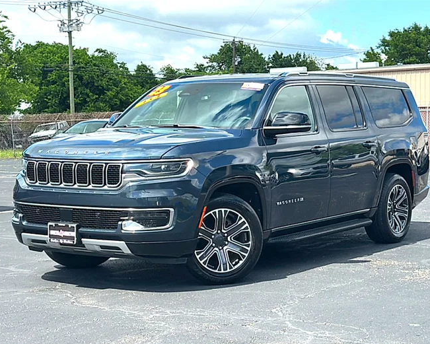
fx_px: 815
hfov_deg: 29.6
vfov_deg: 23.9
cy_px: 173
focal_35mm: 64
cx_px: 222
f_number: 1.78
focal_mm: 6.86
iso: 64
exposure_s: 1/1923
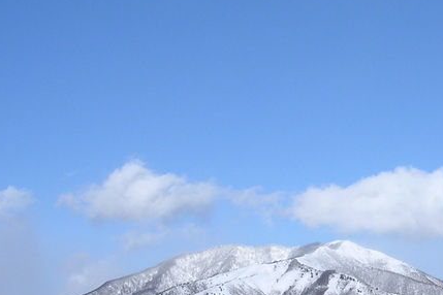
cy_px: 203
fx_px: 923
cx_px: 378
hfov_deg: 26.3
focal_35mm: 75
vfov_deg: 18.1
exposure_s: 1/399
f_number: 5.6
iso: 100
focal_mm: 5.8
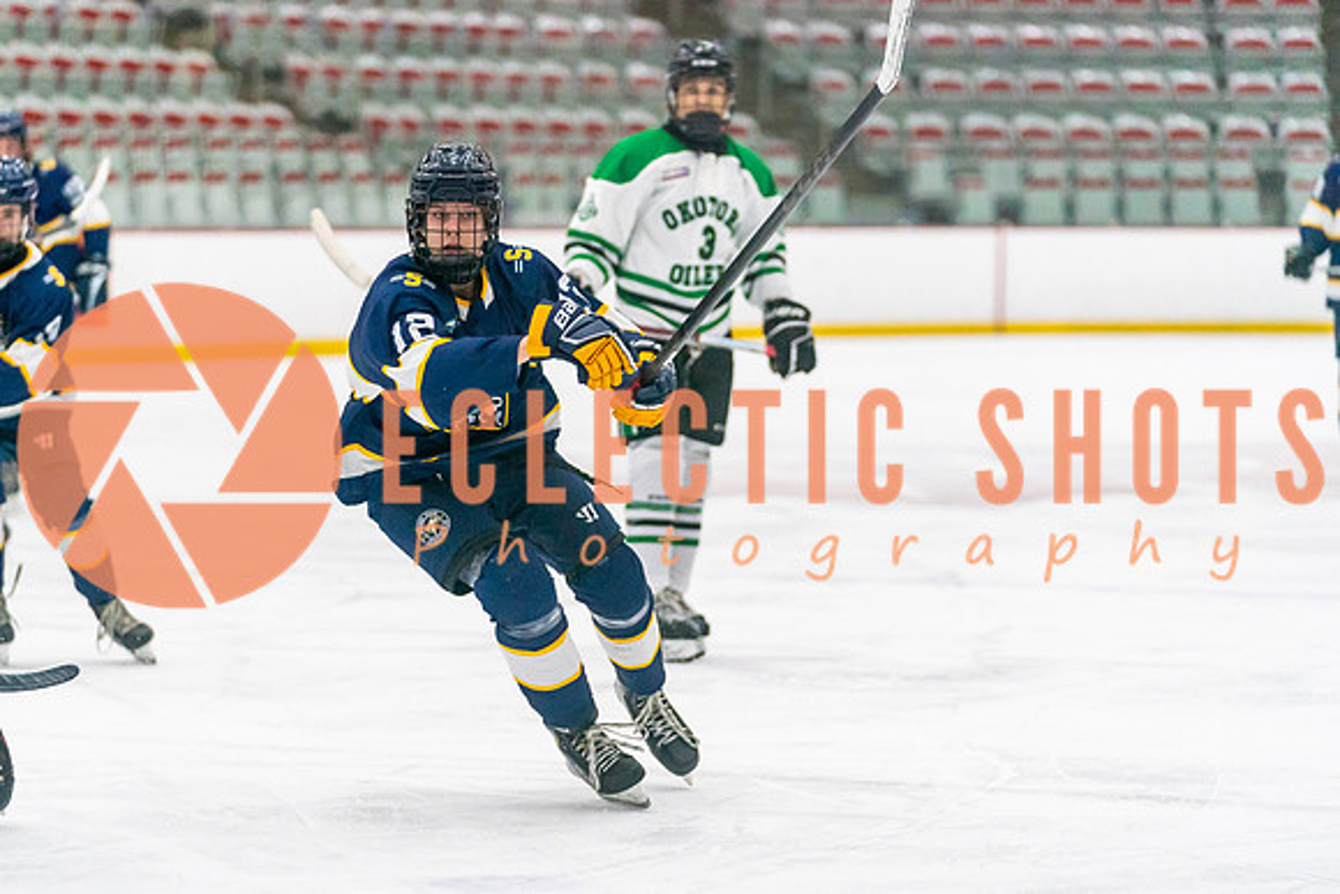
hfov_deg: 13.1
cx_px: 577
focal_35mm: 157
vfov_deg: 8.8
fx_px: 5832
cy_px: 580
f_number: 2.8
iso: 4000
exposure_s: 1/1600
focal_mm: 120
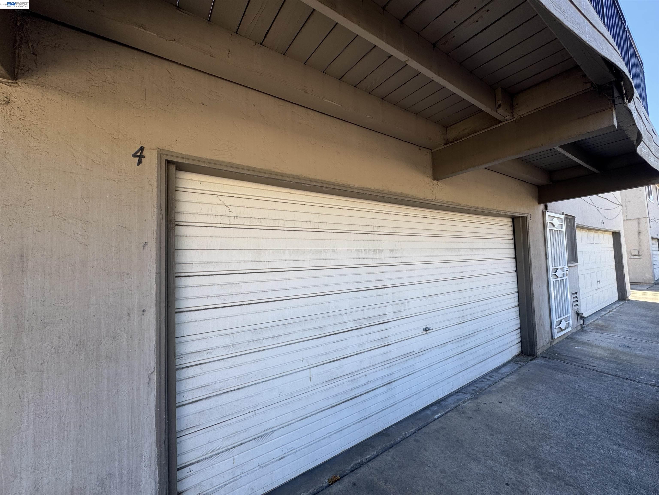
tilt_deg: +2.5
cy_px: 248
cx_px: 330
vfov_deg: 85.7
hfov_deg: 102.1
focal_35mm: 14
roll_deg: +2.0
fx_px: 267
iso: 40
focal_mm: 2.22
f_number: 2.2
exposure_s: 1/218
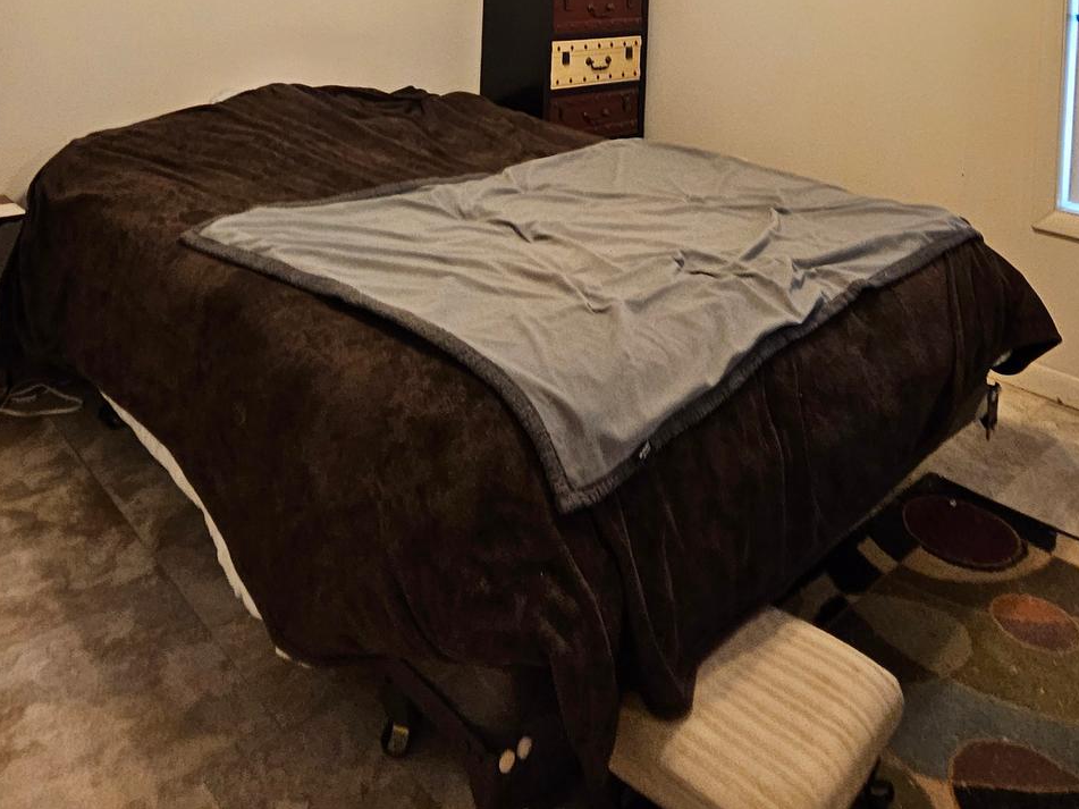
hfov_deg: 63.4
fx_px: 873
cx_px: 575
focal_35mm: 28
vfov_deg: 40.9
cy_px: -60
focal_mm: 2.2
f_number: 2.2
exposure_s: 1/60
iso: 250
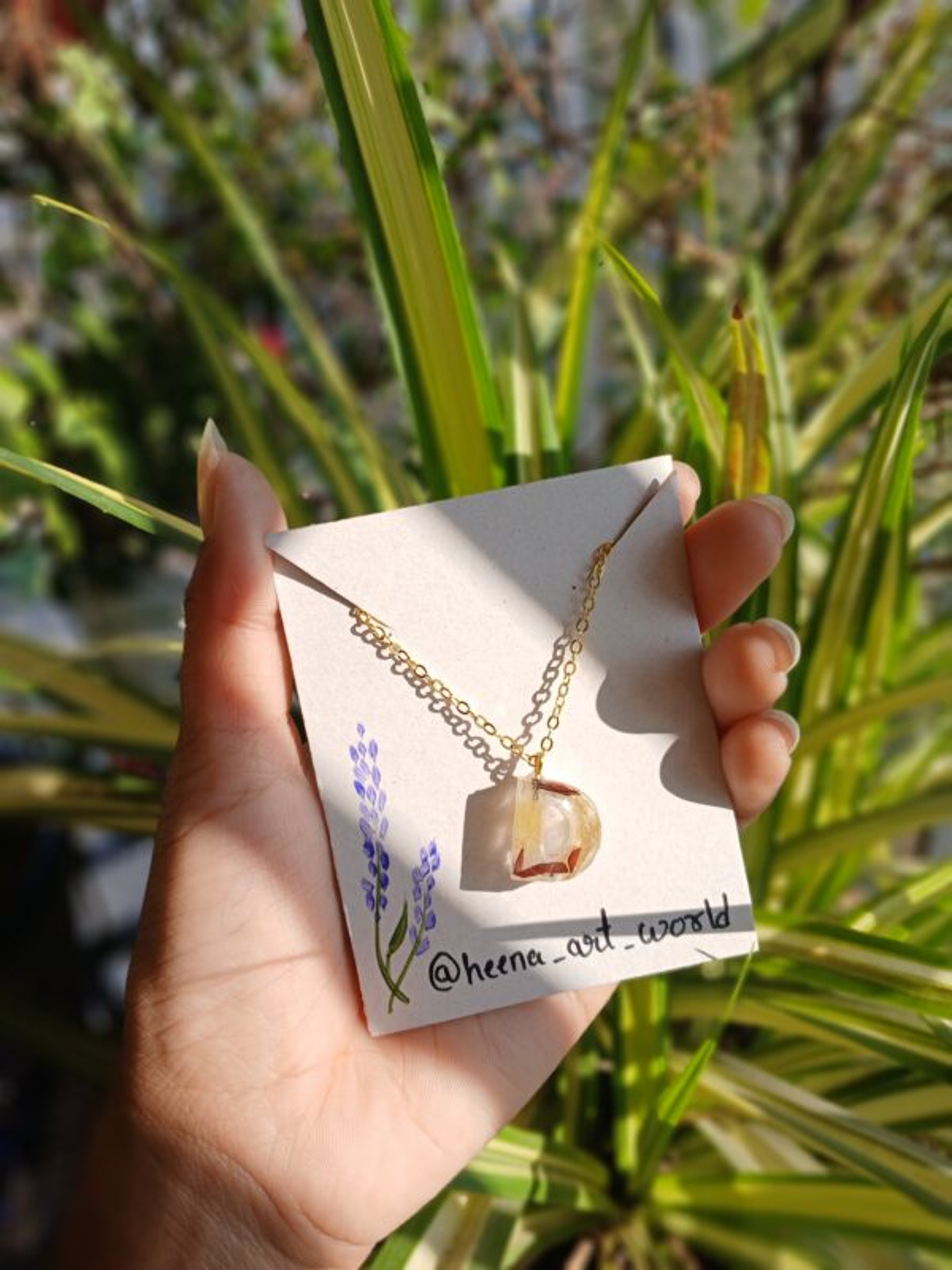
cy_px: 635
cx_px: 476
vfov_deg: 67.3
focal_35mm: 26
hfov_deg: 53.1
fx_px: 953
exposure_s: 1/391
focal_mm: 3.98
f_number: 1.8
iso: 20
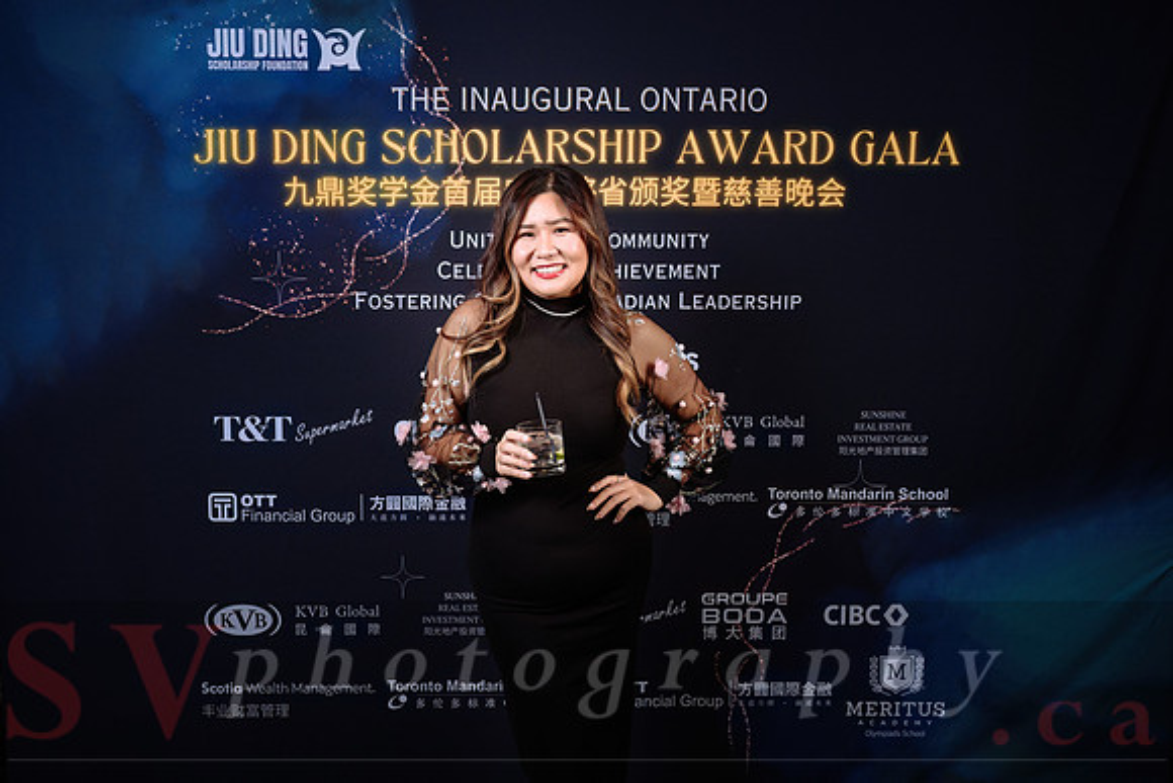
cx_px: 586
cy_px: 392
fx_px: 1141
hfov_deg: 54.4
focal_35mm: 35
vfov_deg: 37.9
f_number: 5
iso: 500
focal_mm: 35
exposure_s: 1/125
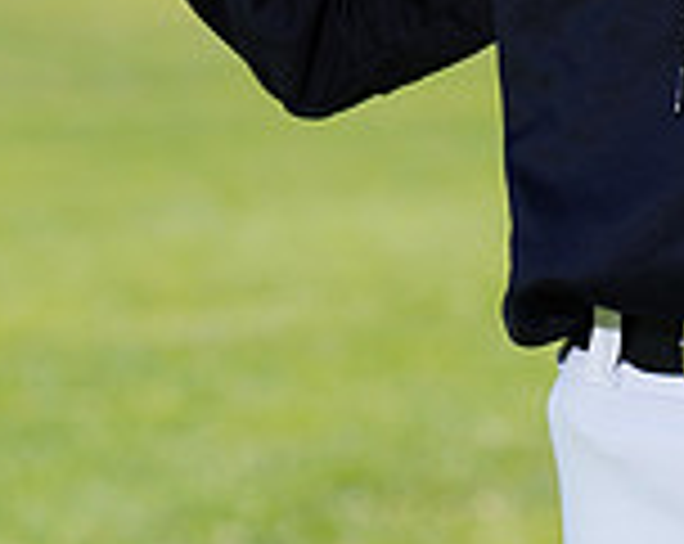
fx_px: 10446
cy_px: -290
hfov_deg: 3.7
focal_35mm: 517
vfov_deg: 3.0
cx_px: 846
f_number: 6.3
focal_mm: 144
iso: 100
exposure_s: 1/250
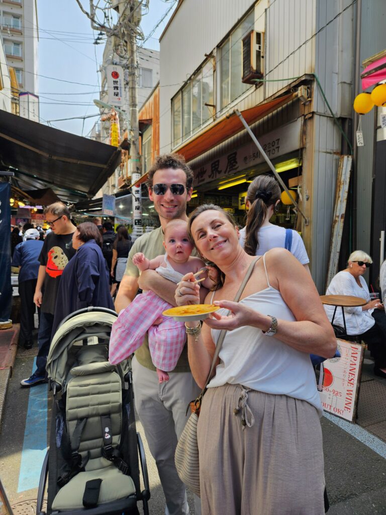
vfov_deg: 73.9
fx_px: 342
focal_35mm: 23
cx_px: 193
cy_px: 258
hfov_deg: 58.9
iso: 25
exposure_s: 1/366
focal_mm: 5.4
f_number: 1.8
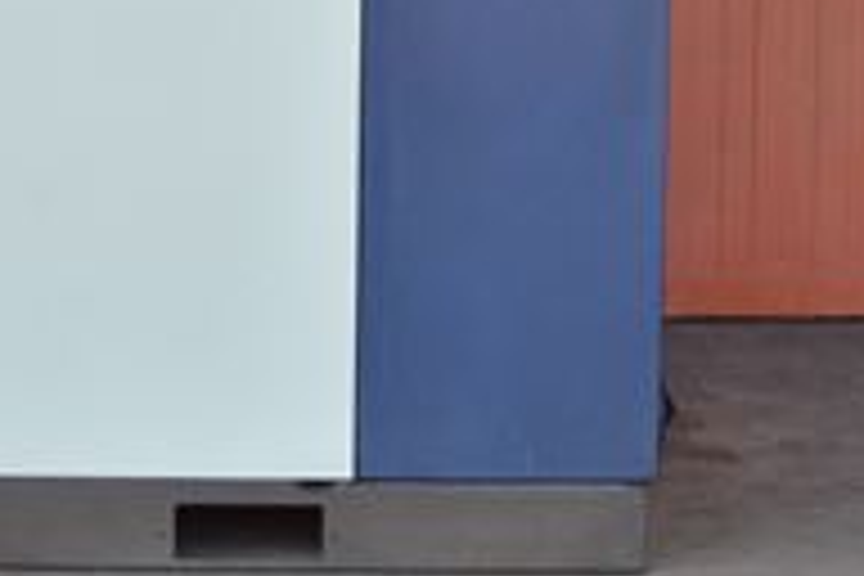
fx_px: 5167
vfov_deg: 6.3
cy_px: -140
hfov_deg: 9.5
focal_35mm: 215
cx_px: -76
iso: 1250
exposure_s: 1/800
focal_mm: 55
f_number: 6.3
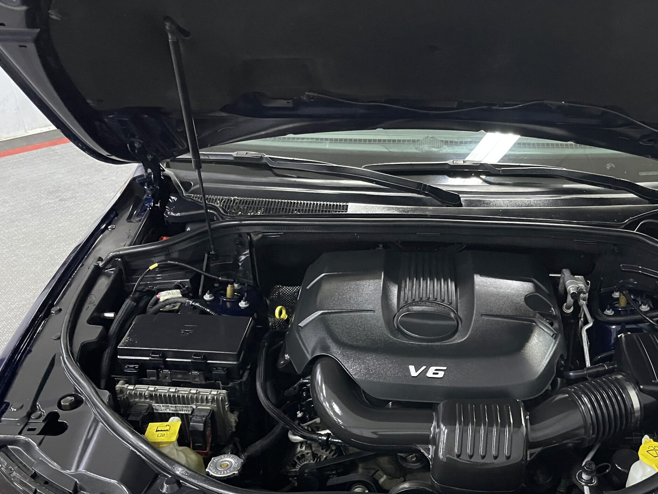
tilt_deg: -35.9
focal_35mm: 34
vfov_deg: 41.2
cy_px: 335
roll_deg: -1.8
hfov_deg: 53.3
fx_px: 646
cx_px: 417
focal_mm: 5.1
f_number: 1.6
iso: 640
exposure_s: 1/30
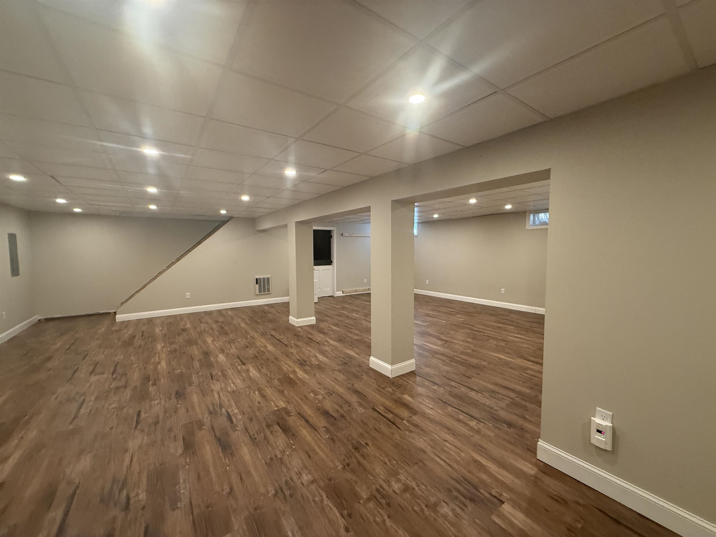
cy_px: 268
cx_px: 358
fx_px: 290
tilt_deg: -0.6
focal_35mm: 14
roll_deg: +1.5
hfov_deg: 102.1
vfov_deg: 85.7
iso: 400
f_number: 2.2
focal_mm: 2.22
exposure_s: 1/120
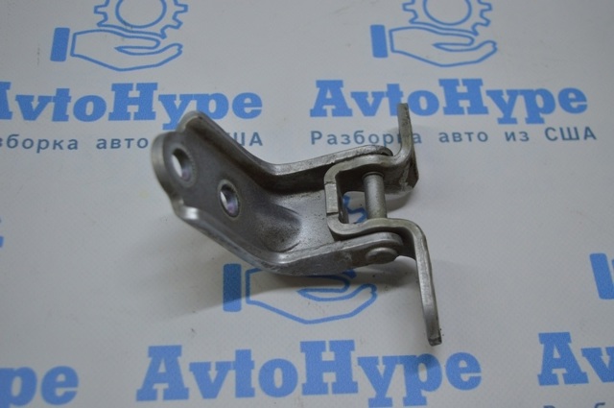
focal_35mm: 46
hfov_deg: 42.4
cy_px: 204
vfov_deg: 28.9
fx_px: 792
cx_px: 307
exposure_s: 1/160
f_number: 4.2
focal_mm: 31
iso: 400
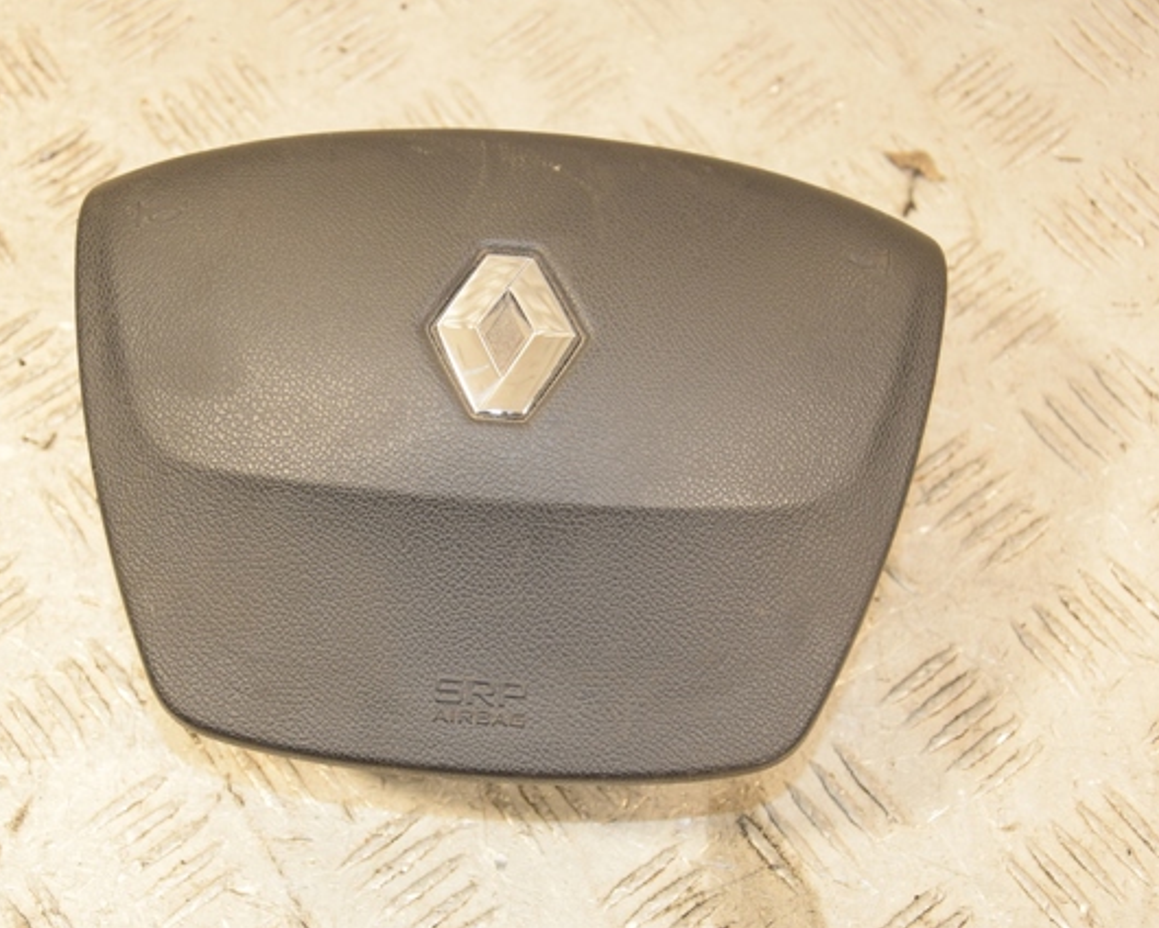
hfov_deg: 27.9
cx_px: 477
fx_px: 2333
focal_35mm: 68
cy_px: 464
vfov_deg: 22.5
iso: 800
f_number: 5.6
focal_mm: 40
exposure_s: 1/200
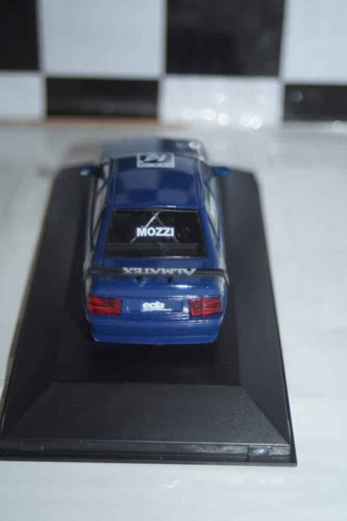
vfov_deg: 27.0
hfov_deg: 18.2
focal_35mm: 75
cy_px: 260
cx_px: 174
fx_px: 1084
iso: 160
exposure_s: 1/80
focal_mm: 50
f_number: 4.5
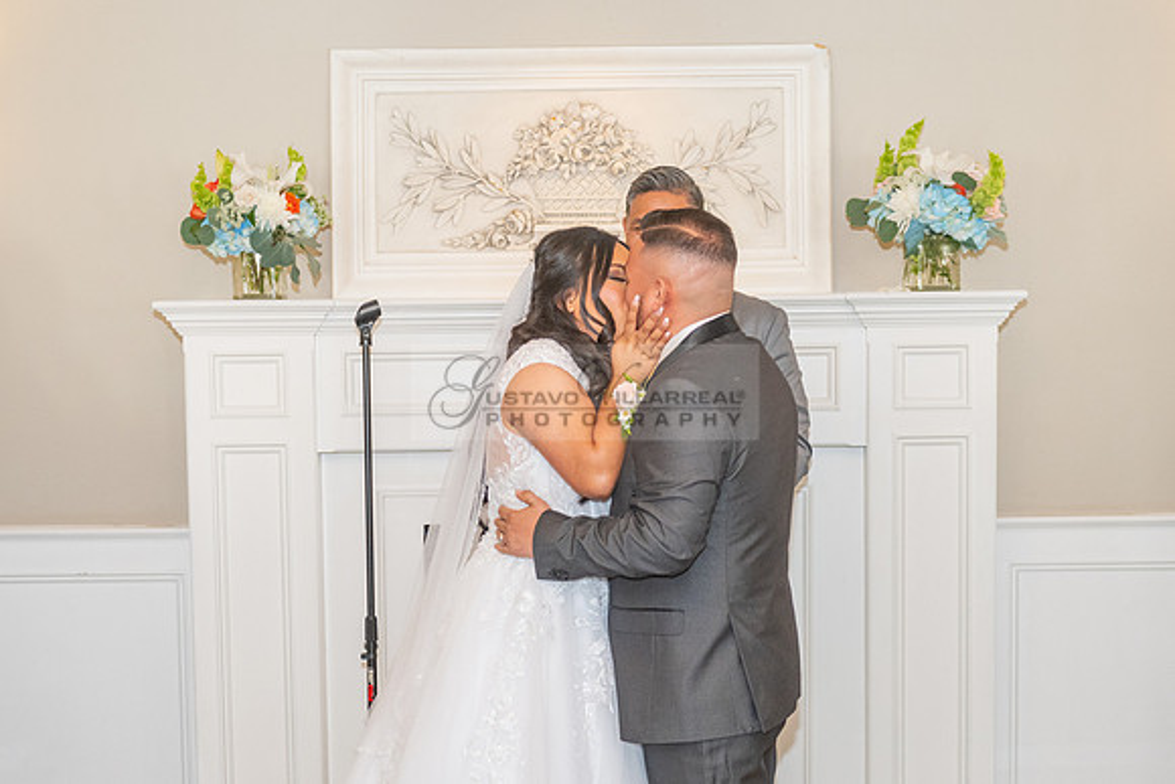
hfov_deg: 26.9
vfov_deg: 18.0
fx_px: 2457
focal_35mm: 75
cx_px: 593
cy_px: 598
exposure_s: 1/200
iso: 1250
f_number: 3.5
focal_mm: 48
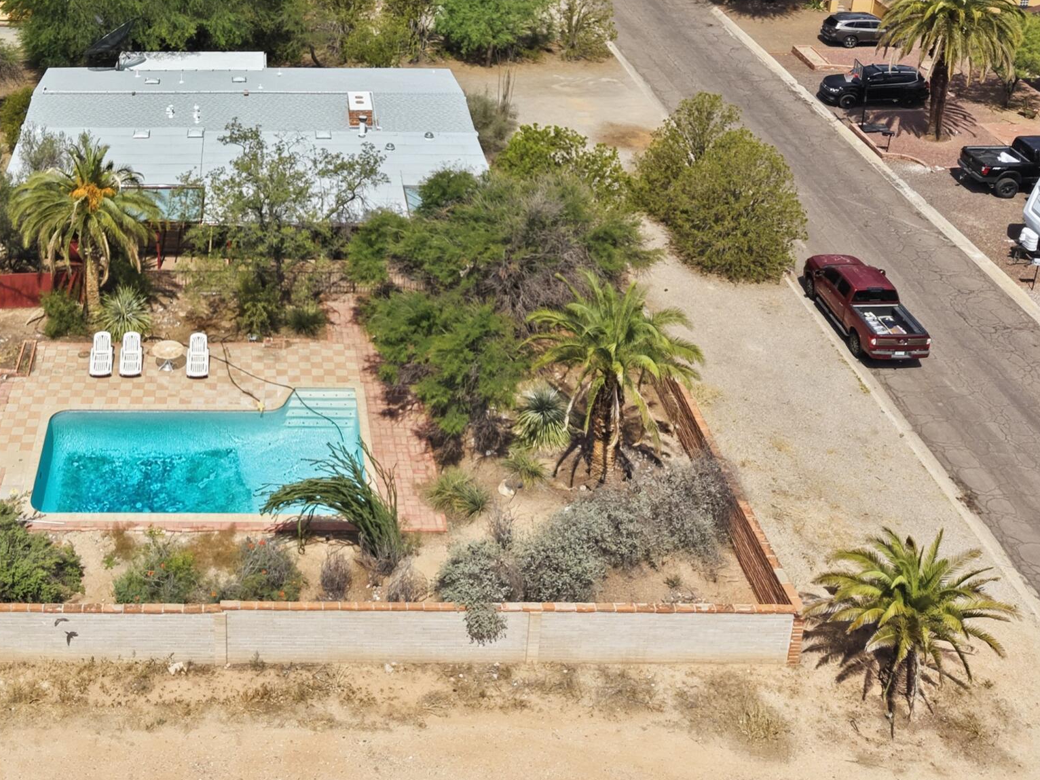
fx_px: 1412
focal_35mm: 47
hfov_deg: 39.2
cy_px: 37
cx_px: 238
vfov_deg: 29.3
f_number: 1.8
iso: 160
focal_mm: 8.7
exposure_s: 1/8000
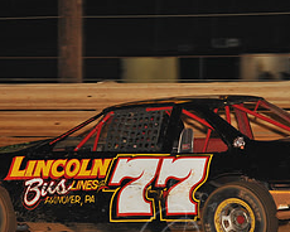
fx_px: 2944
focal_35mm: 343
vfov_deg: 4.5
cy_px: 139
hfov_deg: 5.6
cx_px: 160
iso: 1000
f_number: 6.3
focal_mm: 145
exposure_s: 1/320
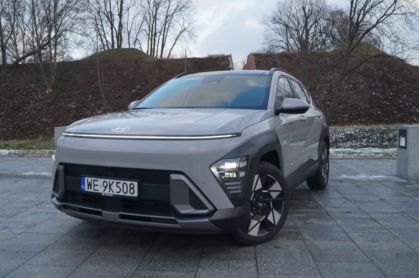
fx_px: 407
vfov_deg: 37.7
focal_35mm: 35
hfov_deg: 54.5
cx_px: 199
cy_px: 133
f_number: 4.5
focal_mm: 20
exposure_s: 1/80
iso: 100
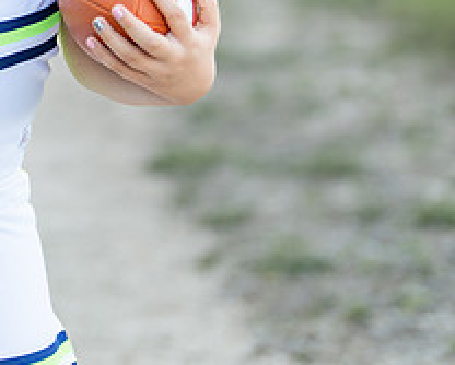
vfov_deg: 8.9
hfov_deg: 11.0
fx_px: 2319
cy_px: -82
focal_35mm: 172
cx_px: -61
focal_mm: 50
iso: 100
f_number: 1.2
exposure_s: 1/640
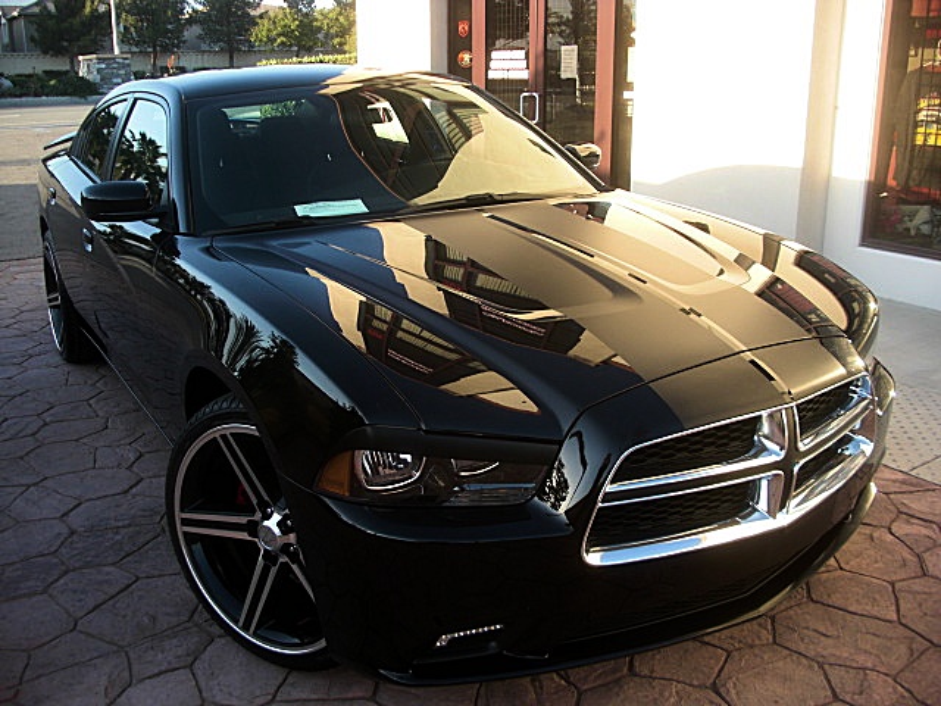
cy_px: 353
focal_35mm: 36
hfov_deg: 51.4
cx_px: 470
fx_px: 979
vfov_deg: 39.7
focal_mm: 6.3
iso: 50
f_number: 2.8
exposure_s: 1/125
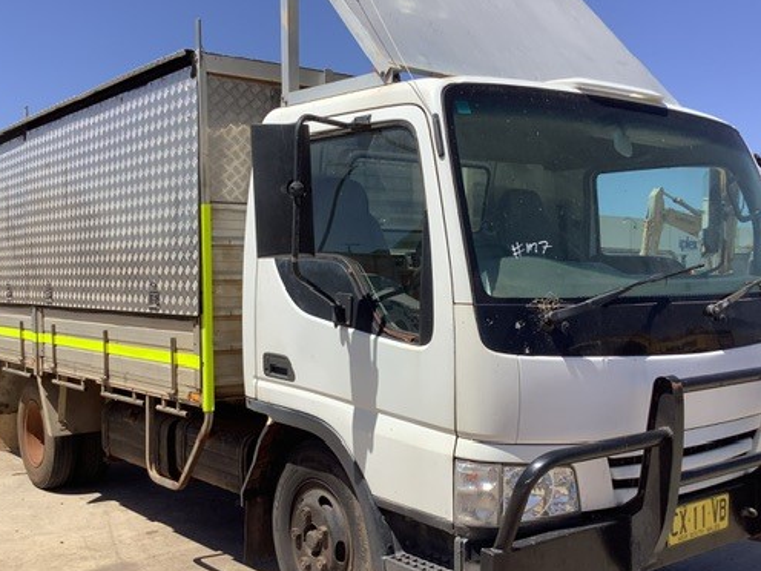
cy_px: 355
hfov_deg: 46.8
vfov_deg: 35.8
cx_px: 370
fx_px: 879
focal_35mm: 40
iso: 25
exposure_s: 1/1733
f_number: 2.4
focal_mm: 3.3
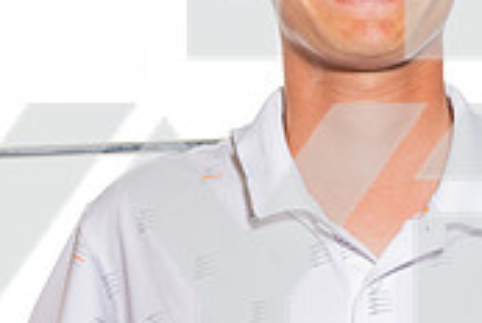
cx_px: 359
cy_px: 252
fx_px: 2334
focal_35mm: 174
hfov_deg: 11.8
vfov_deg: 7.9
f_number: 7.1
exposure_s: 1/250
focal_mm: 52
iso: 100
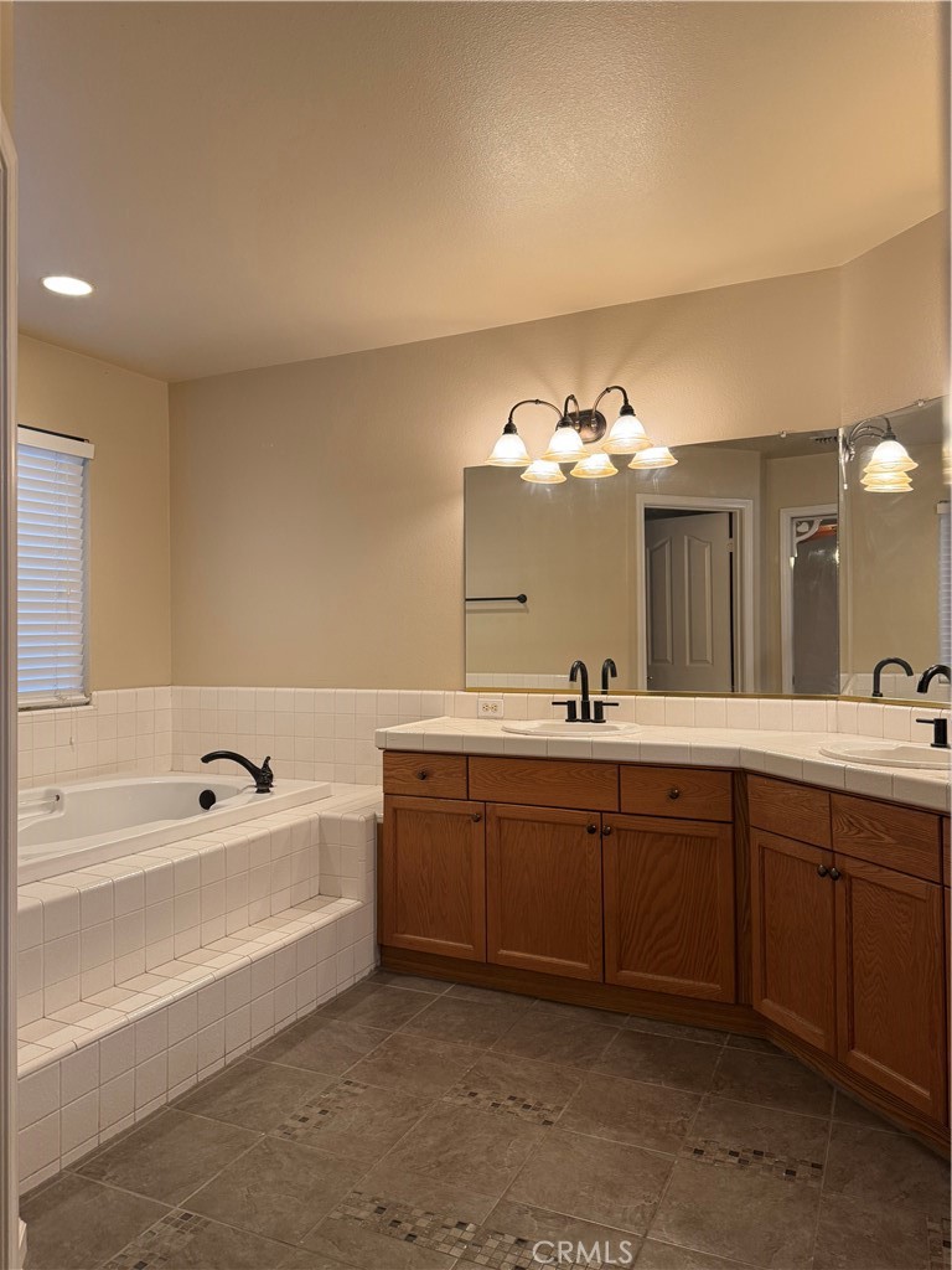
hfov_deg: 56.8
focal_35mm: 24
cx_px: 476
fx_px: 880
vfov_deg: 71.6
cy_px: 635
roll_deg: +1.6
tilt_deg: -0.1
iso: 200
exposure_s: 1/120
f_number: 1.78
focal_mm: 6.76
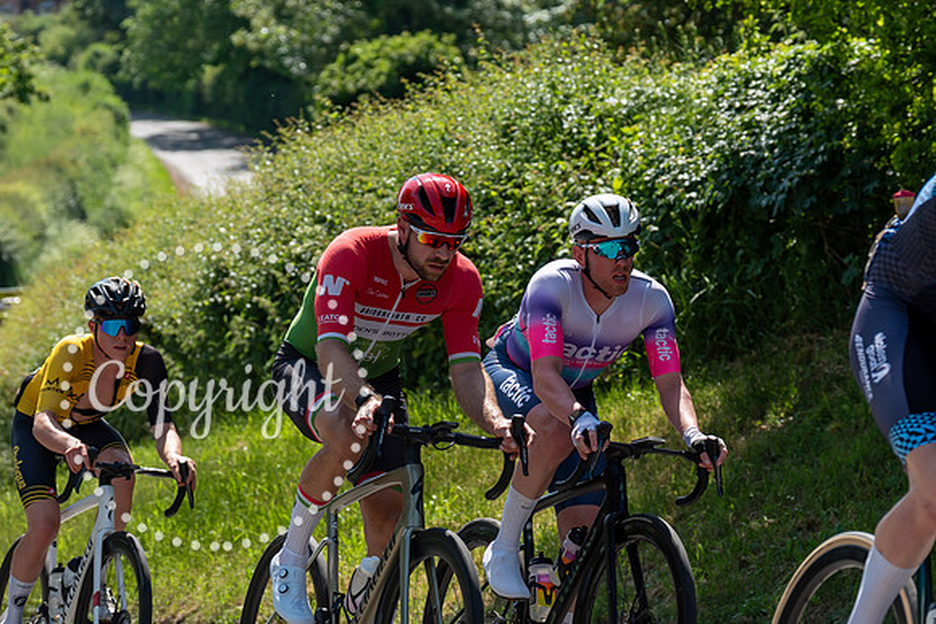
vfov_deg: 8.3
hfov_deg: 12.5
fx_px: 4280
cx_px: 336
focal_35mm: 165
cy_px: 417
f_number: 4.5
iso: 100
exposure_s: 1/1000
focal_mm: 91
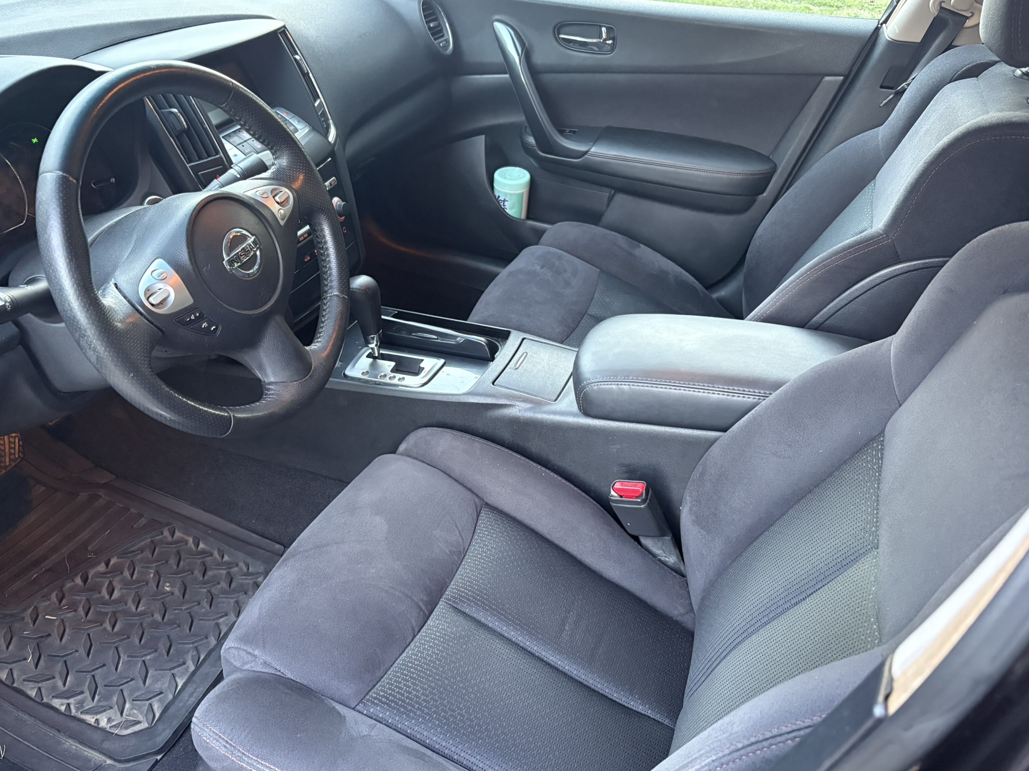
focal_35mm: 28
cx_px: 499
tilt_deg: -33.1
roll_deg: +0.0
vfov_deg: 49.7
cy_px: 375
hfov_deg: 63.4
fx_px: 832
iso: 500
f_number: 1.6
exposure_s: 1/55
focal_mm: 5.96
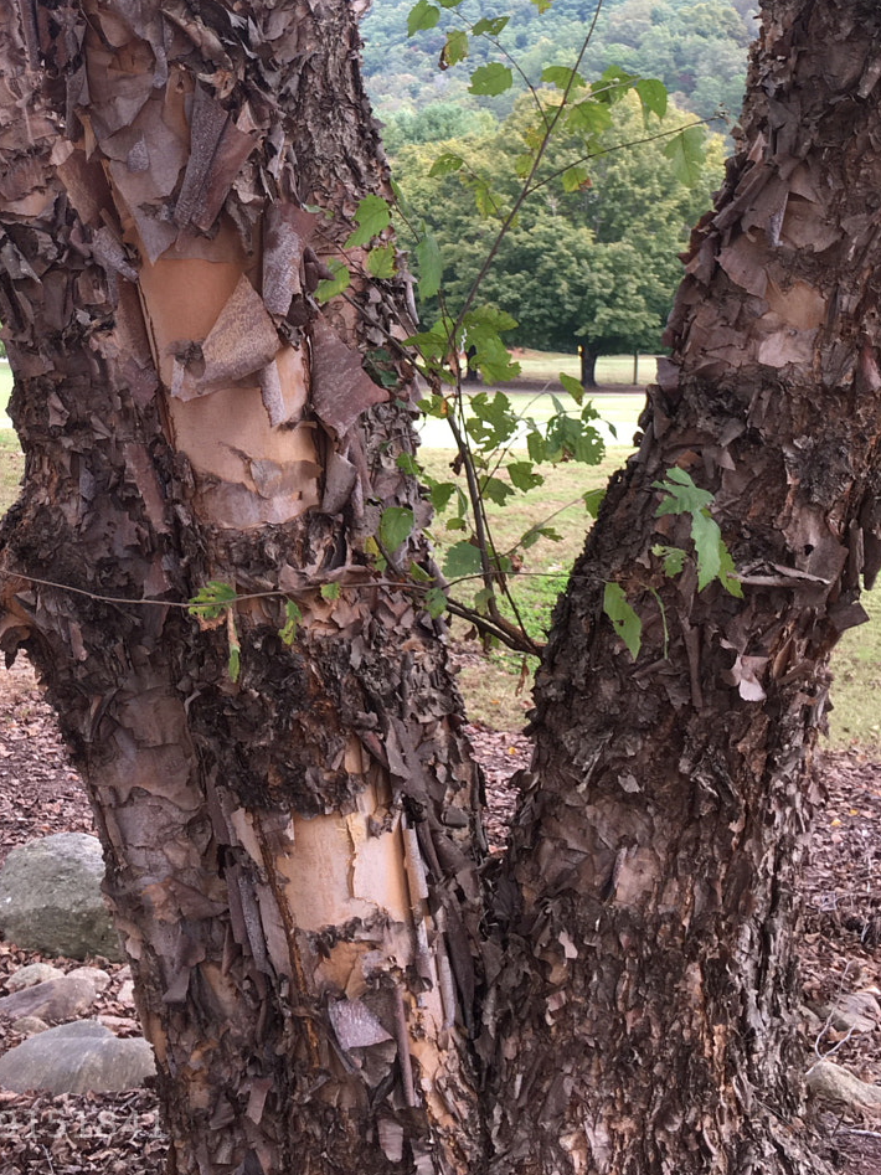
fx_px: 1663
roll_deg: +1.0
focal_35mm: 49
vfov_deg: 37.5
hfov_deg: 29.4
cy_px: 230
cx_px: 262
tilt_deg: +4.5
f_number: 2.2
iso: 25
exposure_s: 1/120
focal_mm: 4.15
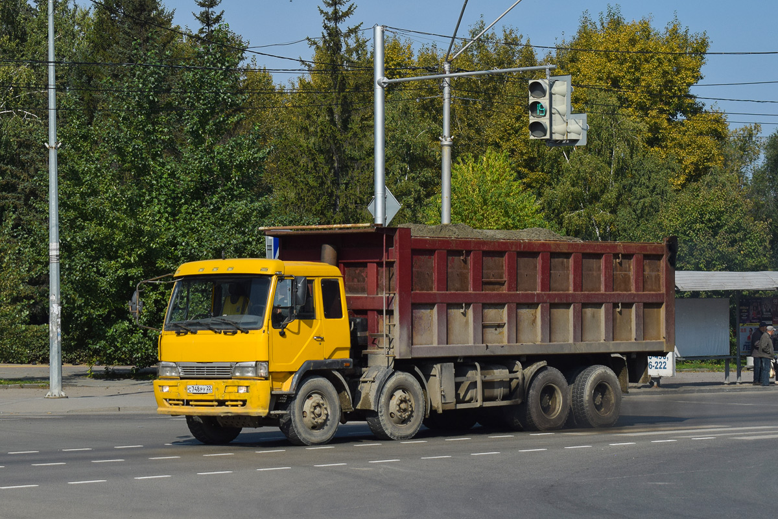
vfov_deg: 18.9
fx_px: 1556
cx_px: 389
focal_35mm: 72
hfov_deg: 28.1
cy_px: 260
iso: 200
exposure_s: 1/1250
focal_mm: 48
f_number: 7.1
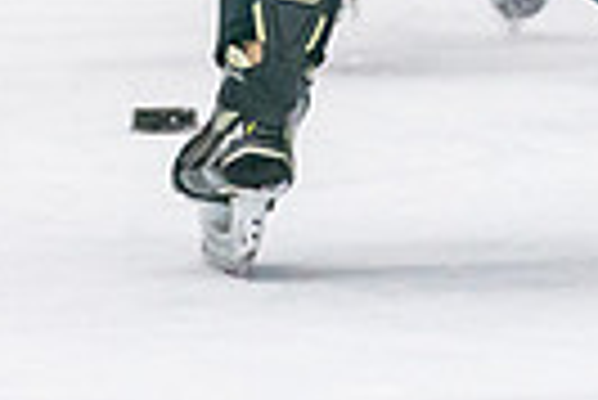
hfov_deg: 2.0
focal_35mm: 1013
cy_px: -618
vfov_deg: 1.4
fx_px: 16845
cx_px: -241
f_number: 2.8
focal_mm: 158
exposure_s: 1/1250
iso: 3200
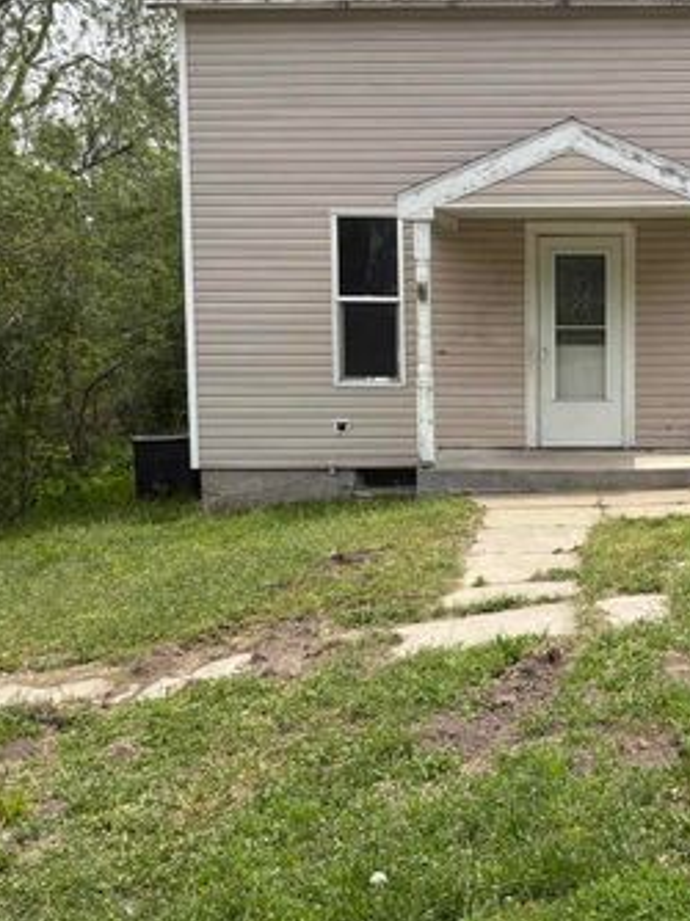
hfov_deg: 27.3
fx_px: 1384
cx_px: 580
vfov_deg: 36.8
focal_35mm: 52
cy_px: 451
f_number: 1.6
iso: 50
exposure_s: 1/3125
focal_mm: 5.96
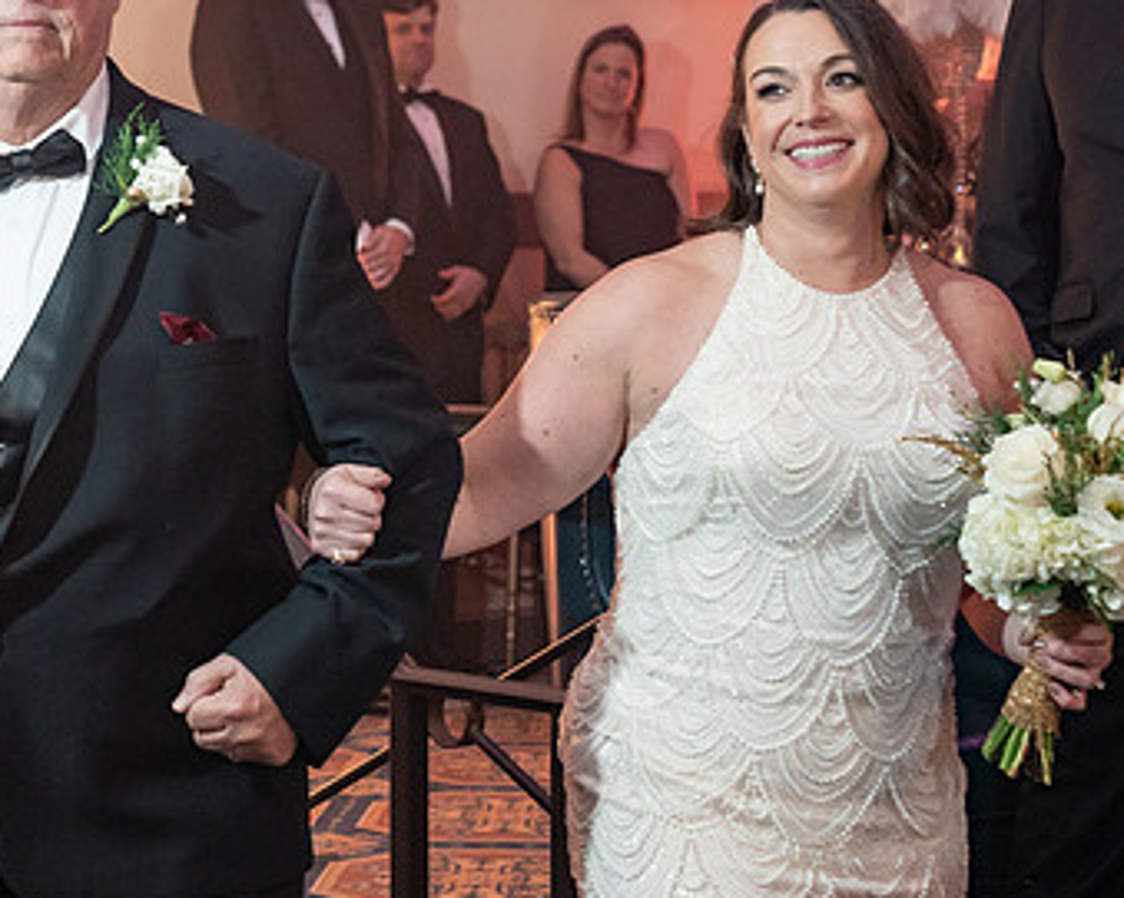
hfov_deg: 18.3
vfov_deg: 14.8
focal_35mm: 104
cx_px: 285
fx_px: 3459
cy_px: 433
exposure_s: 1/100
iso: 4000
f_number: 4
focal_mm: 54
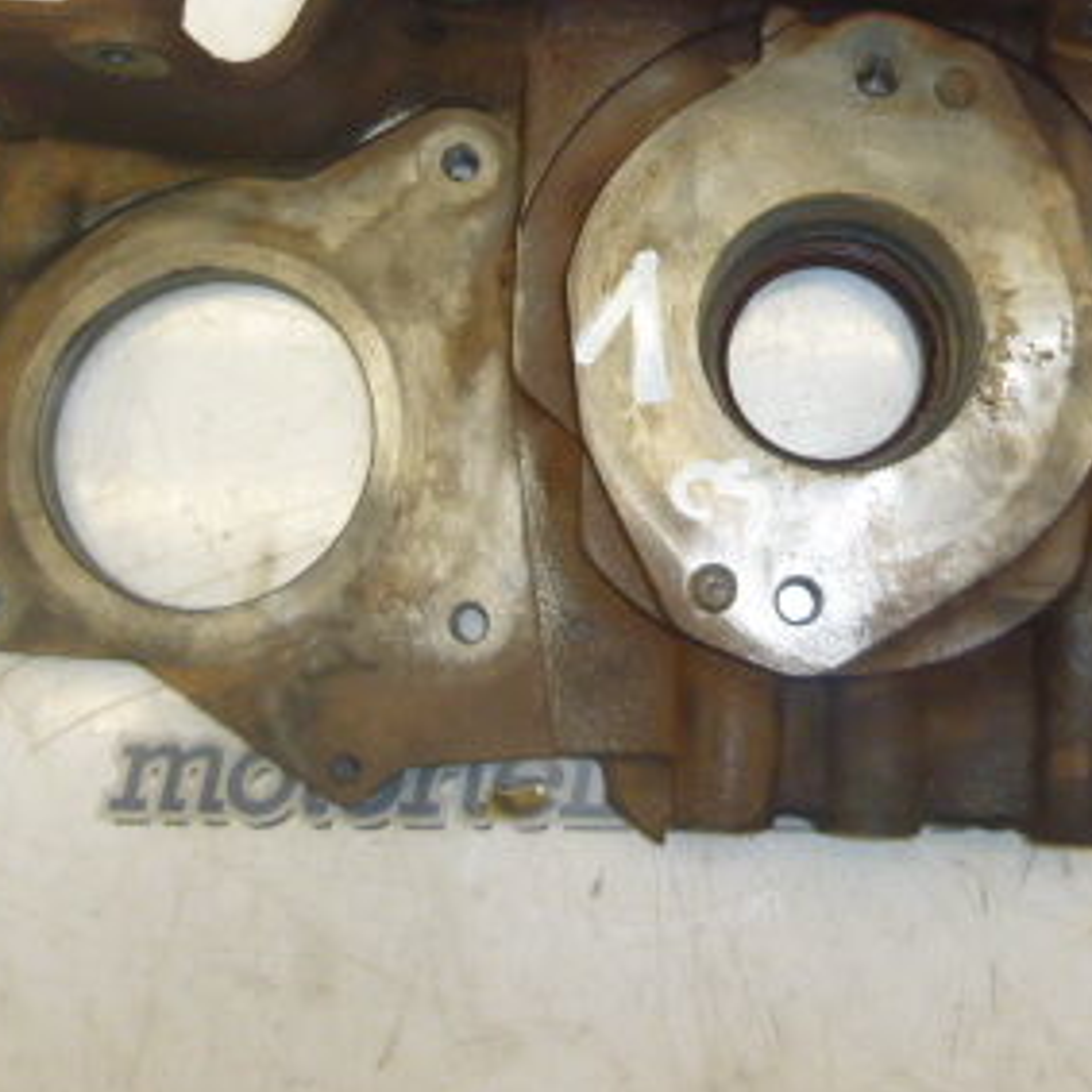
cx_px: 687
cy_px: 181
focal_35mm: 50
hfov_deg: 33.8
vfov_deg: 32.8
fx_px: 1785
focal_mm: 4.5
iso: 160
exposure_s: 1/60
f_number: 3.1
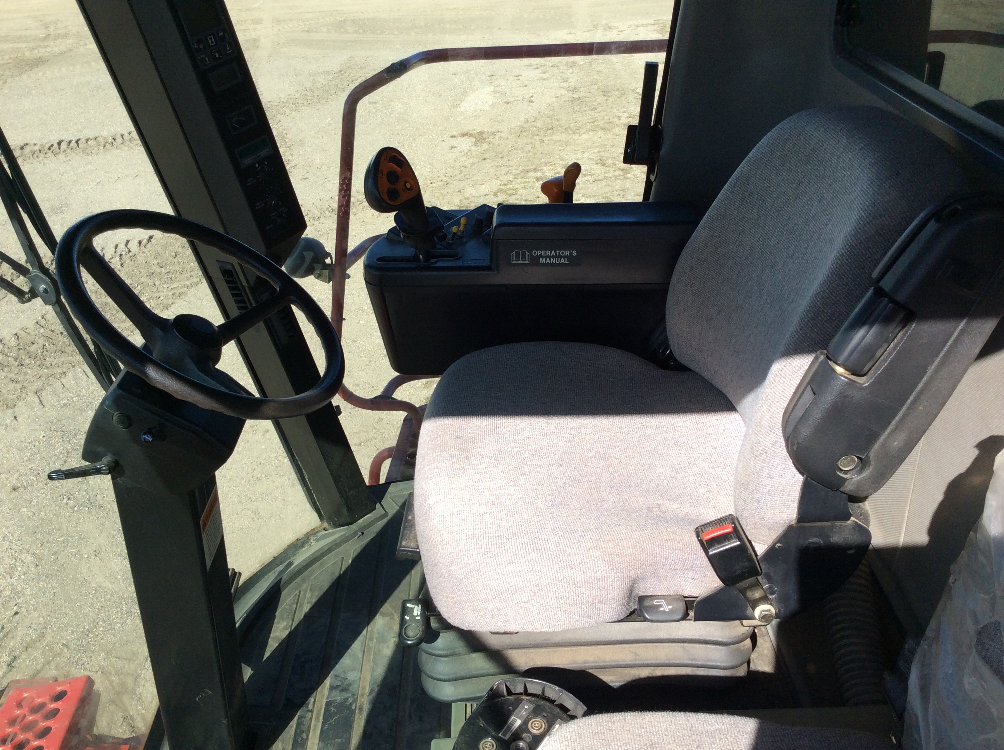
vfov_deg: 44.1
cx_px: 502
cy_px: 375
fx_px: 927
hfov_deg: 56.9
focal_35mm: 32
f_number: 2.4
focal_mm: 3.3
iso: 32
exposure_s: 1/724
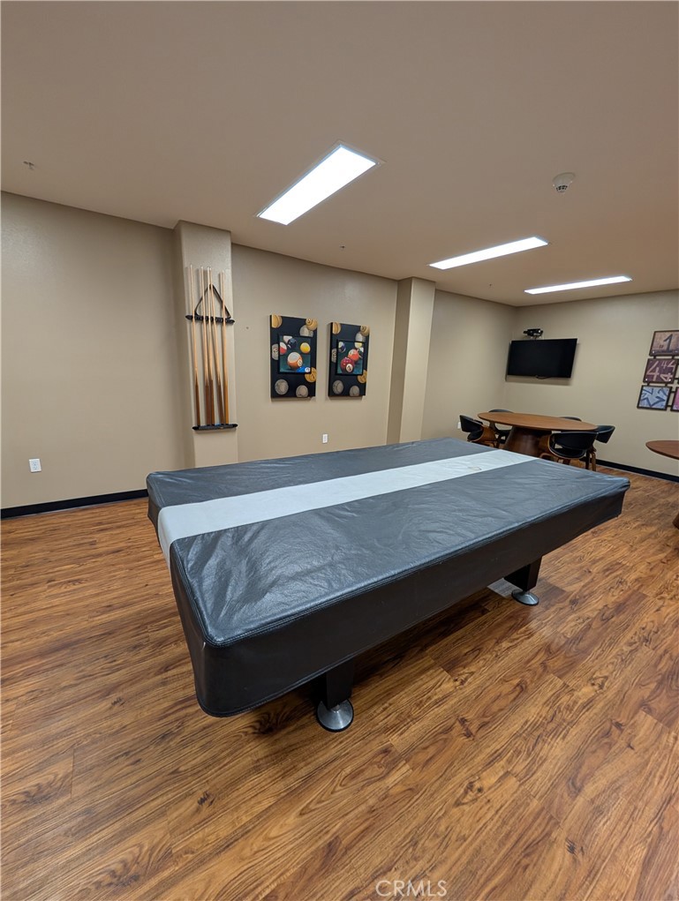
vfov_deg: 110.4
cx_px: 340
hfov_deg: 94.7
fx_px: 313
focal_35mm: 12
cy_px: 450
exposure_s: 1/60
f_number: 1.7
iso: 104
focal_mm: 2.02
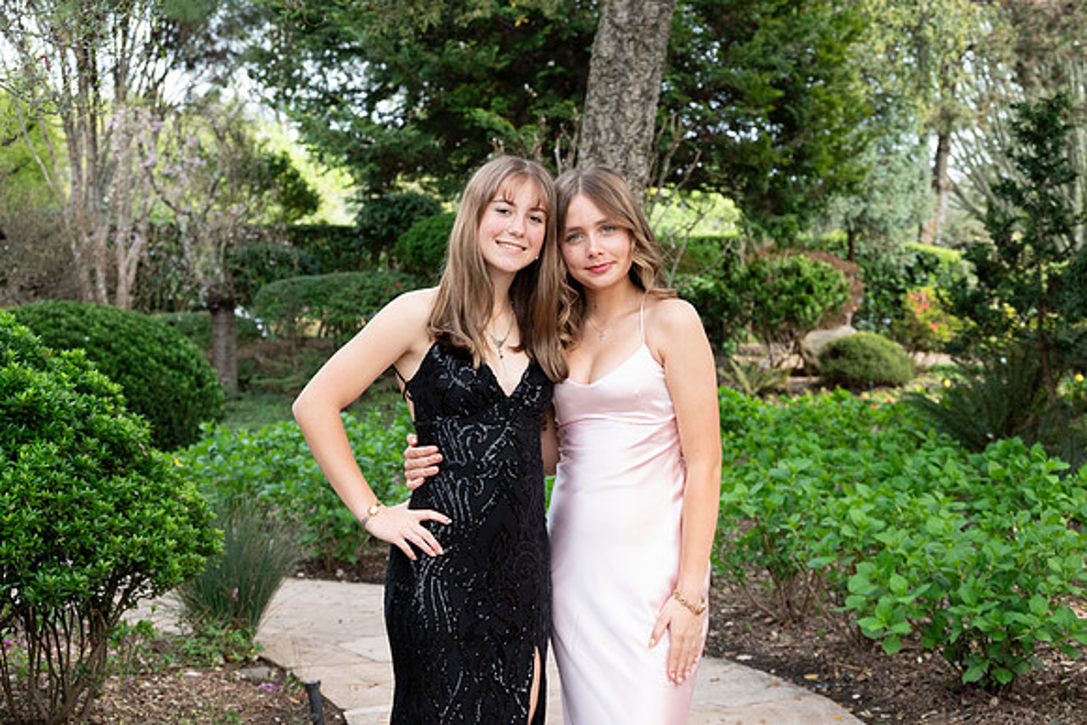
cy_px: 362
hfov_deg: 32.9
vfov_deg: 22.3
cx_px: 544
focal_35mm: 61
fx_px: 1842
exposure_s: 1/640
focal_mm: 61
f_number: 7.1
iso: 1250
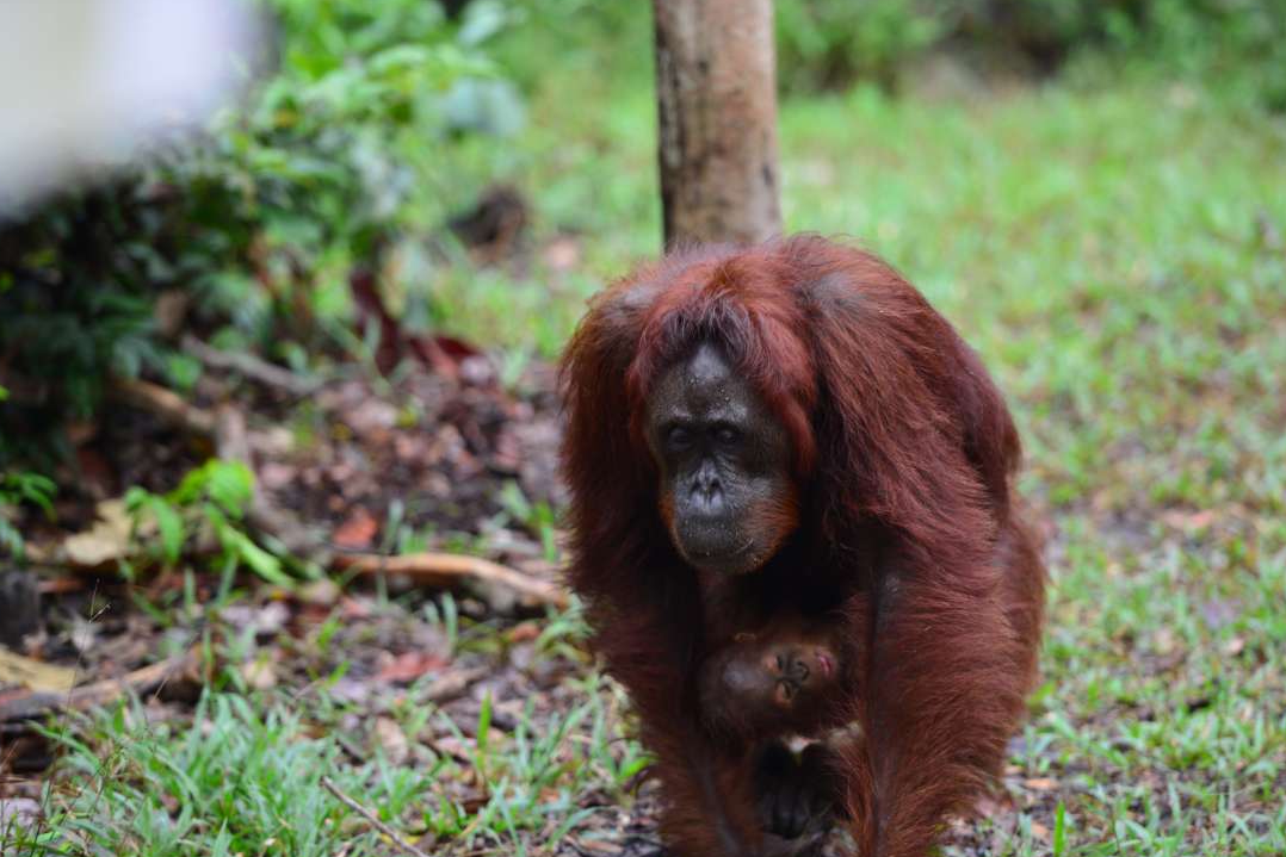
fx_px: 7359
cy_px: 471
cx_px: 697
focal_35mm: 206
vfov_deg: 6.7
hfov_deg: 10.0
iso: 360
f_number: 2.8
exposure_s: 1/200
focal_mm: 185
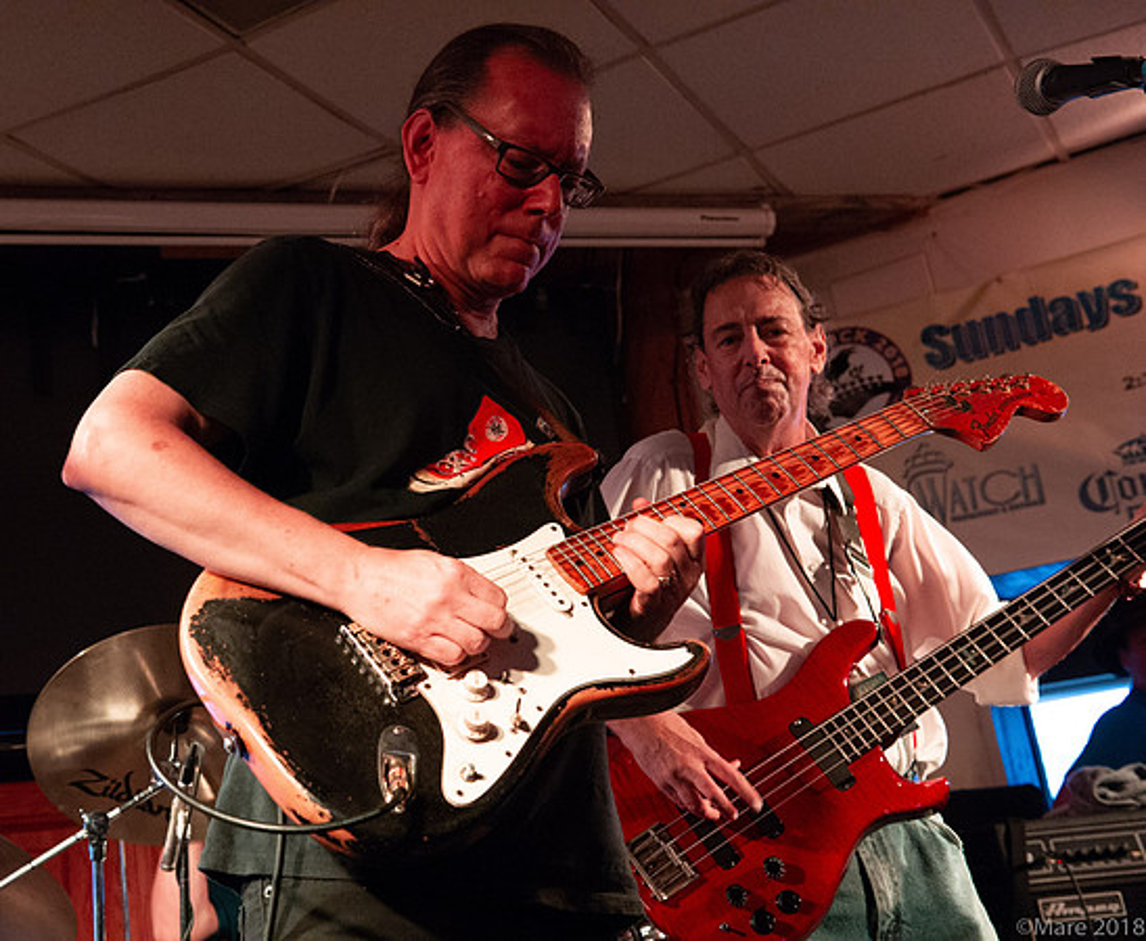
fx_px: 1806
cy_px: 470
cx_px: 438
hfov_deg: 35.0
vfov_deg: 29.2
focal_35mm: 53
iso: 6400
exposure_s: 1/80
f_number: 6.3
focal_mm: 46
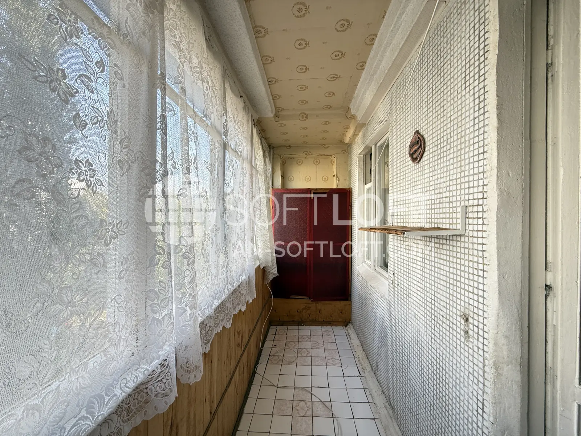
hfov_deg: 102.1
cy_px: 218
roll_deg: -0.2
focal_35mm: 14
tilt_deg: +1.2
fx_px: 235
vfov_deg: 85.7
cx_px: 290
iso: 100
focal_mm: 2.22
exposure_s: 1/99
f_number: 2.2
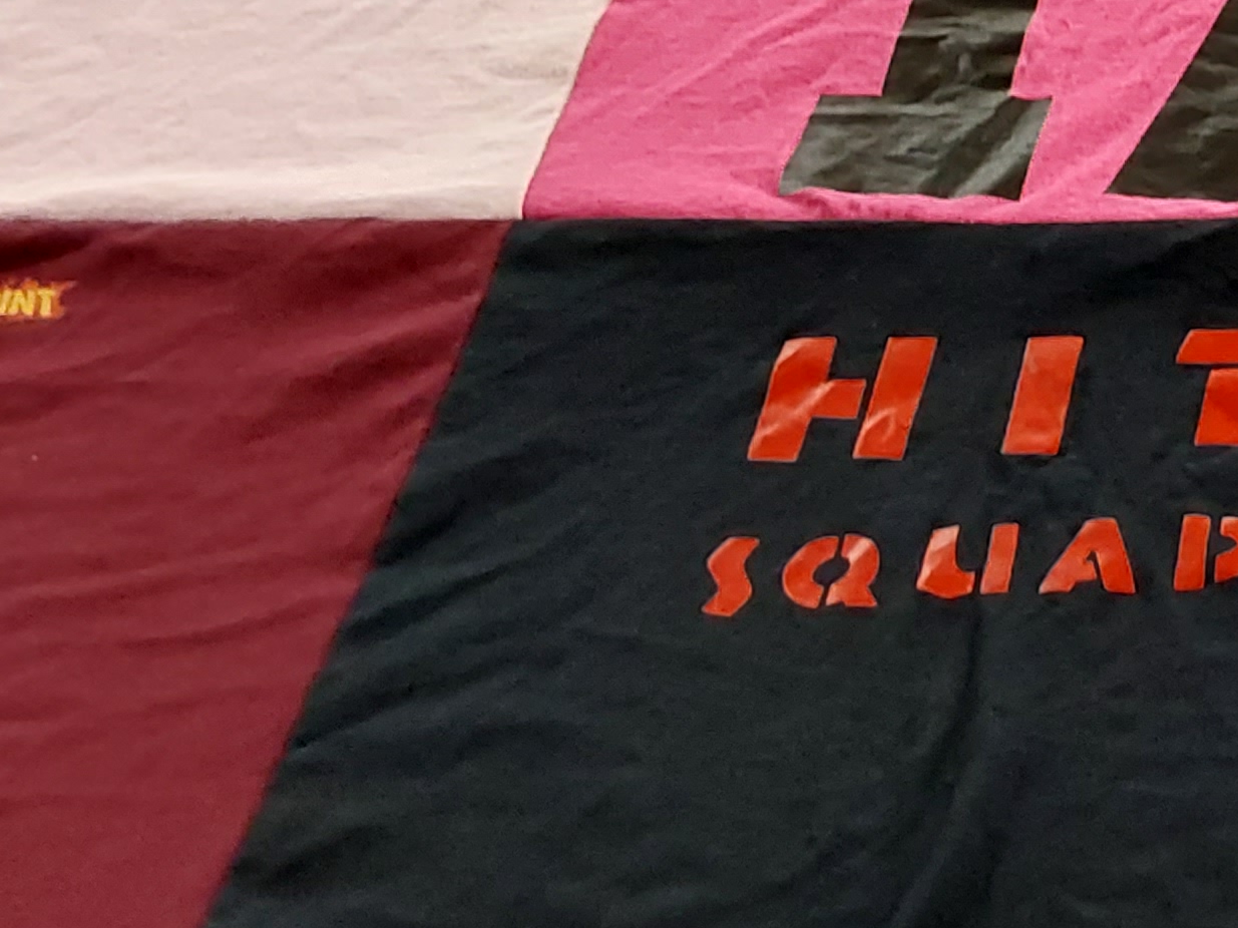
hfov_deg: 23.6
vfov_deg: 19.4
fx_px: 2646
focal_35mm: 74
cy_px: 15
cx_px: 1556
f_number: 1.9
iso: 160
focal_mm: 2.91
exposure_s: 1/50
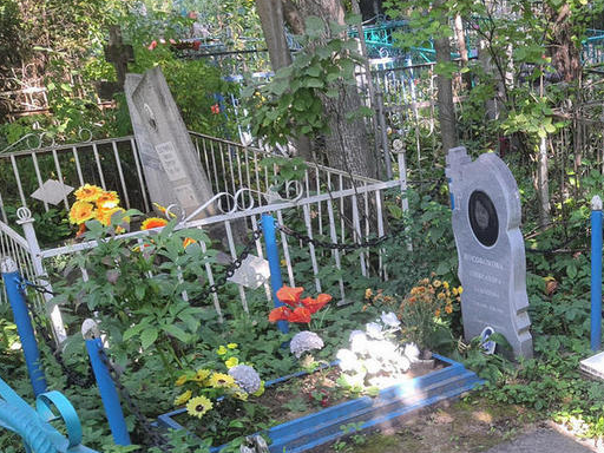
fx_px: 907
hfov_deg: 34.6
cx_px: 554
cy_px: 435
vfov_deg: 26.7
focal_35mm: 52
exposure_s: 1/100
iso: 50
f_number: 1.7
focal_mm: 4.32
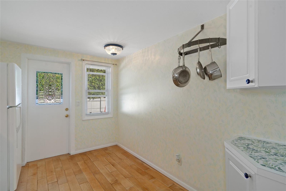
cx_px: 143
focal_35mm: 17
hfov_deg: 93.3
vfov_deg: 70.4
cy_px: 96
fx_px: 135
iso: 320
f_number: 8
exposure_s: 1/2
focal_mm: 17
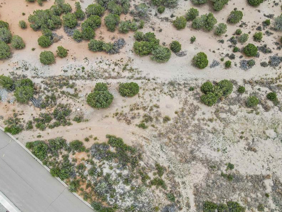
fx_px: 253
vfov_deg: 45.4
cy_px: 117
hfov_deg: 58.3
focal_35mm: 31
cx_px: 131
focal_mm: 4.5
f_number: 2.8
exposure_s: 1/160
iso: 100
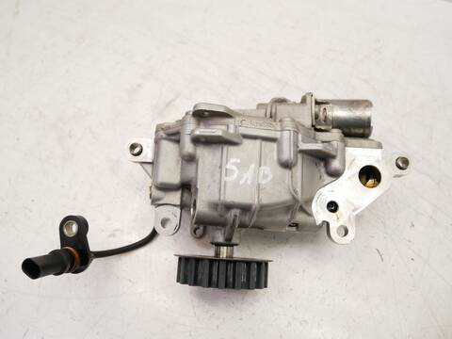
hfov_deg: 71.6
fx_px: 313
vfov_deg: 56.8
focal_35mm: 24
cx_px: 226
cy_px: 170
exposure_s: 1/60
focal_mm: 12
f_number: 3.5
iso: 320
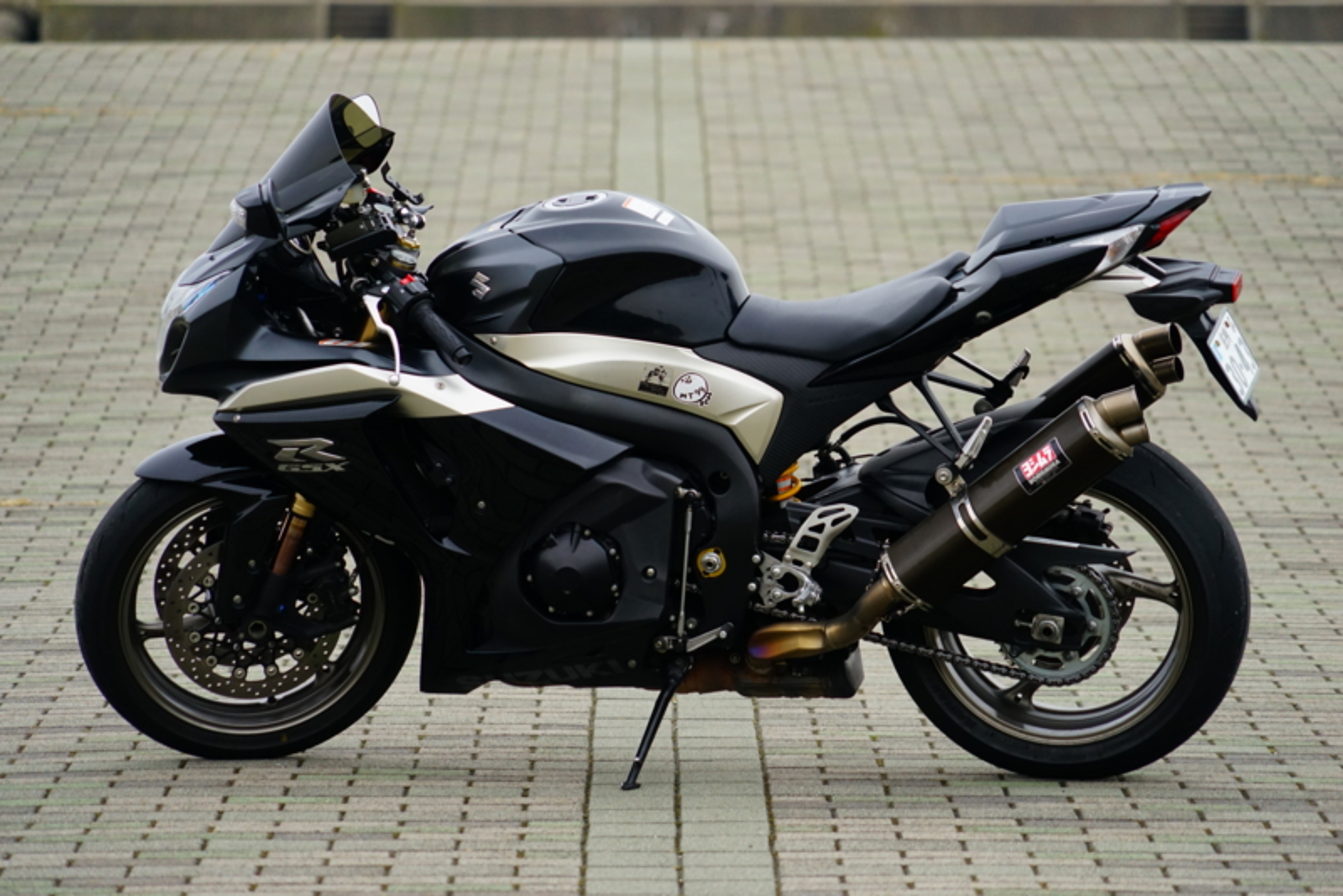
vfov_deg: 5.7
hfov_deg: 8.6
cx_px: 672
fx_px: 8956
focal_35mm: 240
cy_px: 448
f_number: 6.3
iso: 1000
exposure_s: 1/250
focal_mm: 240
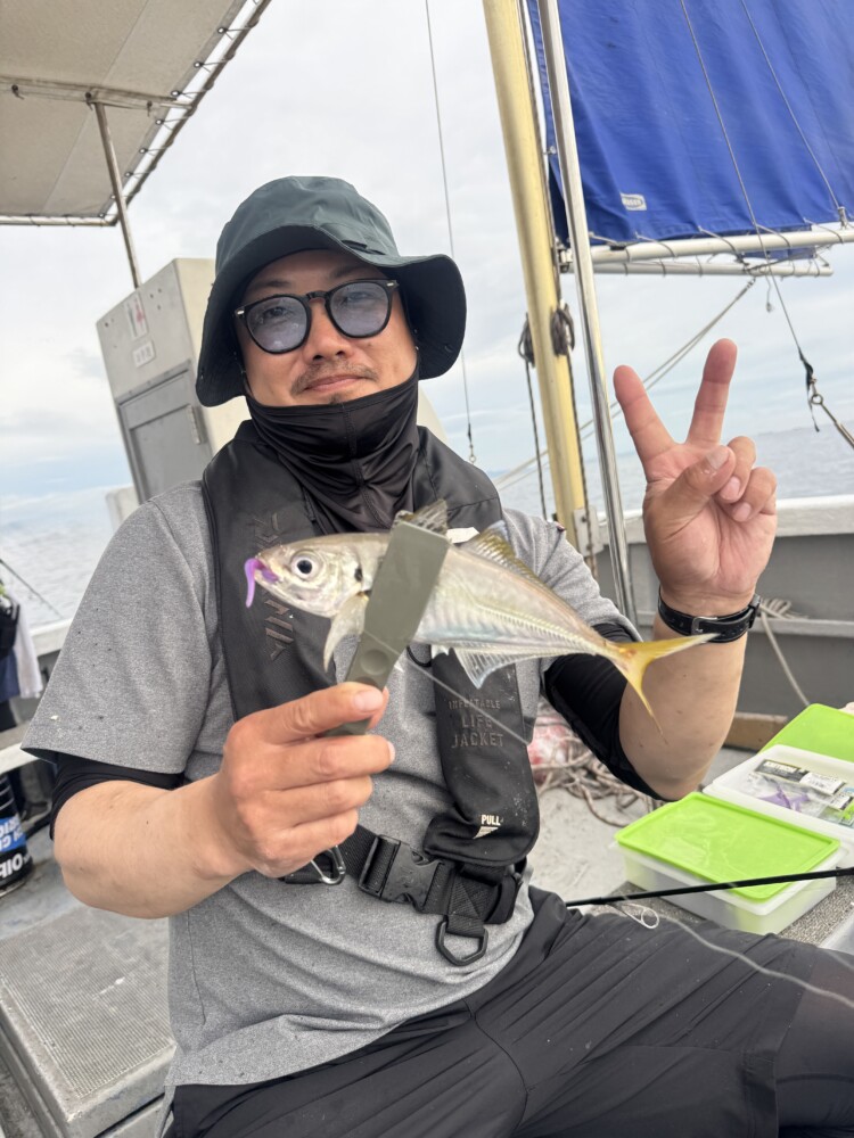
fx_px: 789
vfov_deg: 71.6
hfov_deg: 56.8
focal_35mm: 24
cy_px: 569
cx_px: 427
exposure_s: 1/299
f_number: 1.78
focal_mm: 6.76
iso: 80
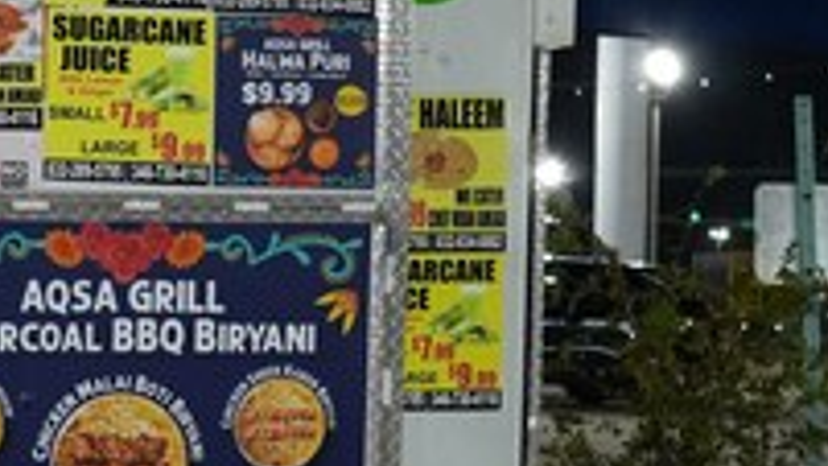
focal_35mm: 144
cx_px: -643
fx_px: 3163
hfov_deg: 13.5
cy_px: 369
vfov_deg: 8.4
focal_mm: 23
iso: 1600
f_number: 3.2
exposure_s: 1/160
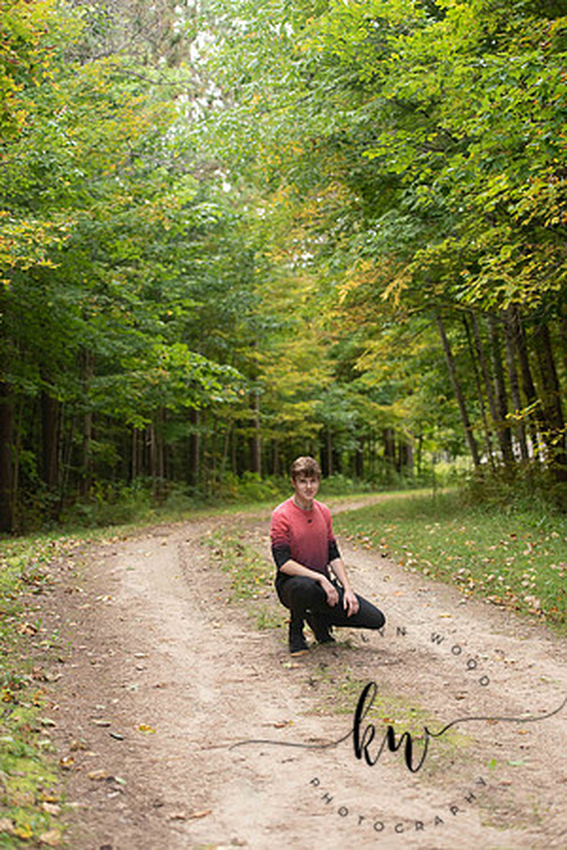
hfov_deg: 19.5
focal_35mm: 70
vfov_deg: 28.8
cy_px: 425
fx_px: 1654
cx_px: 284
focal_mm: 70
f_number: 2.8
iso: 500
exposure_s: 1/320
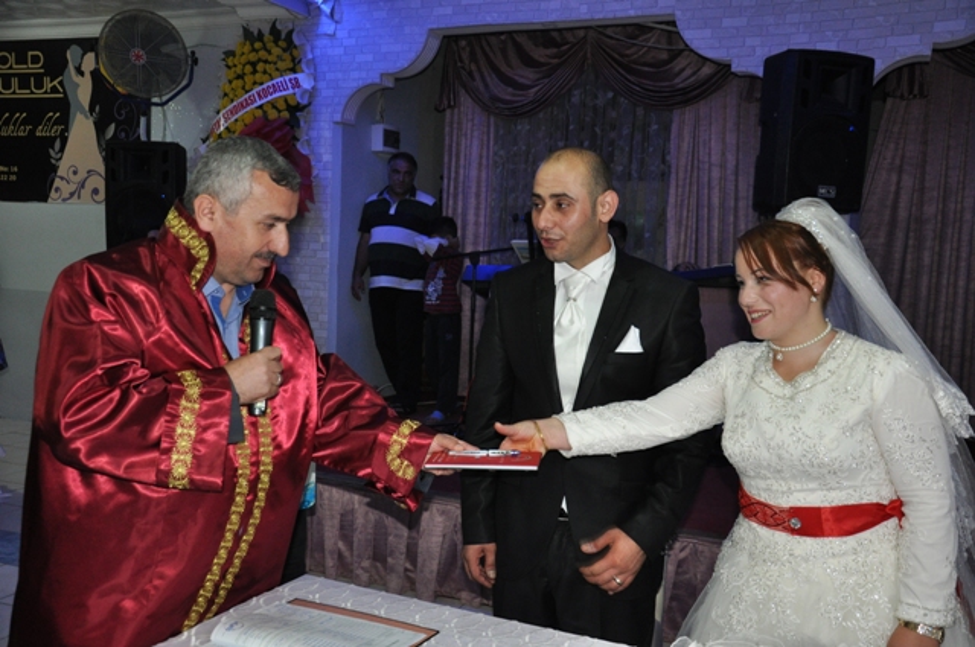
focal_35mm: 36
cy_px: 324
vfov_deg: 36.8
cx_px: 488
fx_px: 974
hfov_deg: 53.2
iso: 800
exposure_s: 1/60
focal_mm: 24
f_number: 3.8
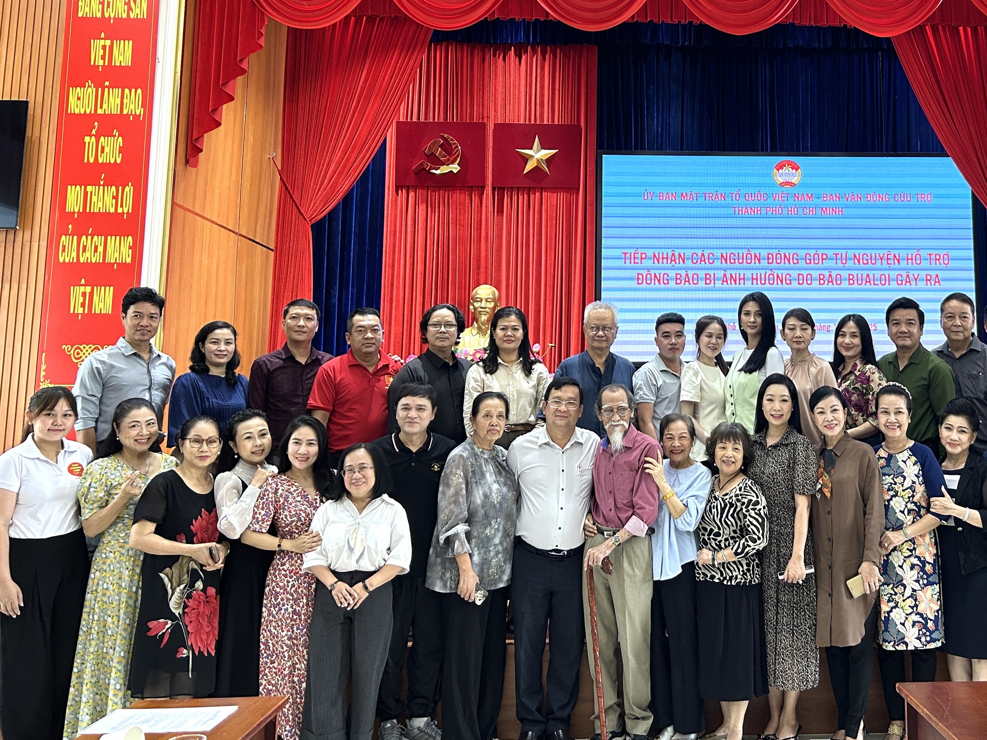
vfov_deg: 37.3
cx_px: 710
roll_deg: +0.3
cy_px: 251
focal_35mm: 38
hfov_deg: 47.6
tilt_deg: +8.3
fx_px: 1083
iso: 125
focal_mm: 5.7
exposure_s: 1/100
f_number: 1.5
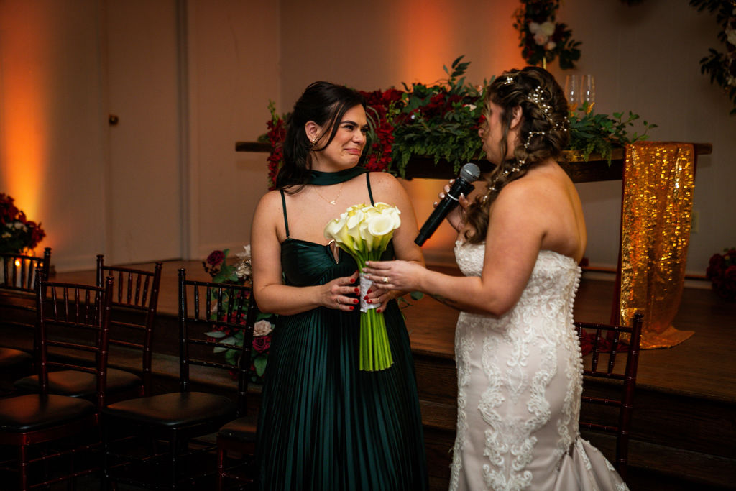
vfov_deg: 19.5
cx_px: 368
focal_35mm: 70
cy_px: 246
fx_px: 1431
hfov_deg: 28.8
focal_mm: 70
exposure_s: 1/100
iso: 500
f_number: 2.8
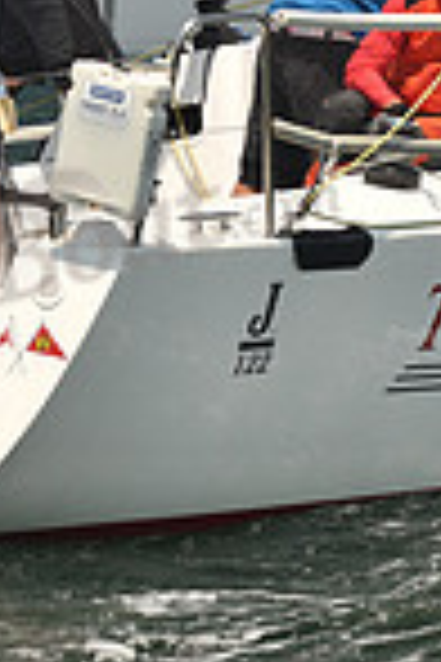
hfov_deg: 4.9
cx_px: 576
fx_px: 5089
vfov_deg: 7.4
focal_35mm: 277
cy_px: -34
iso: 250
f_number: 5.6
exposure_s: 1/640
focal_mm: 70
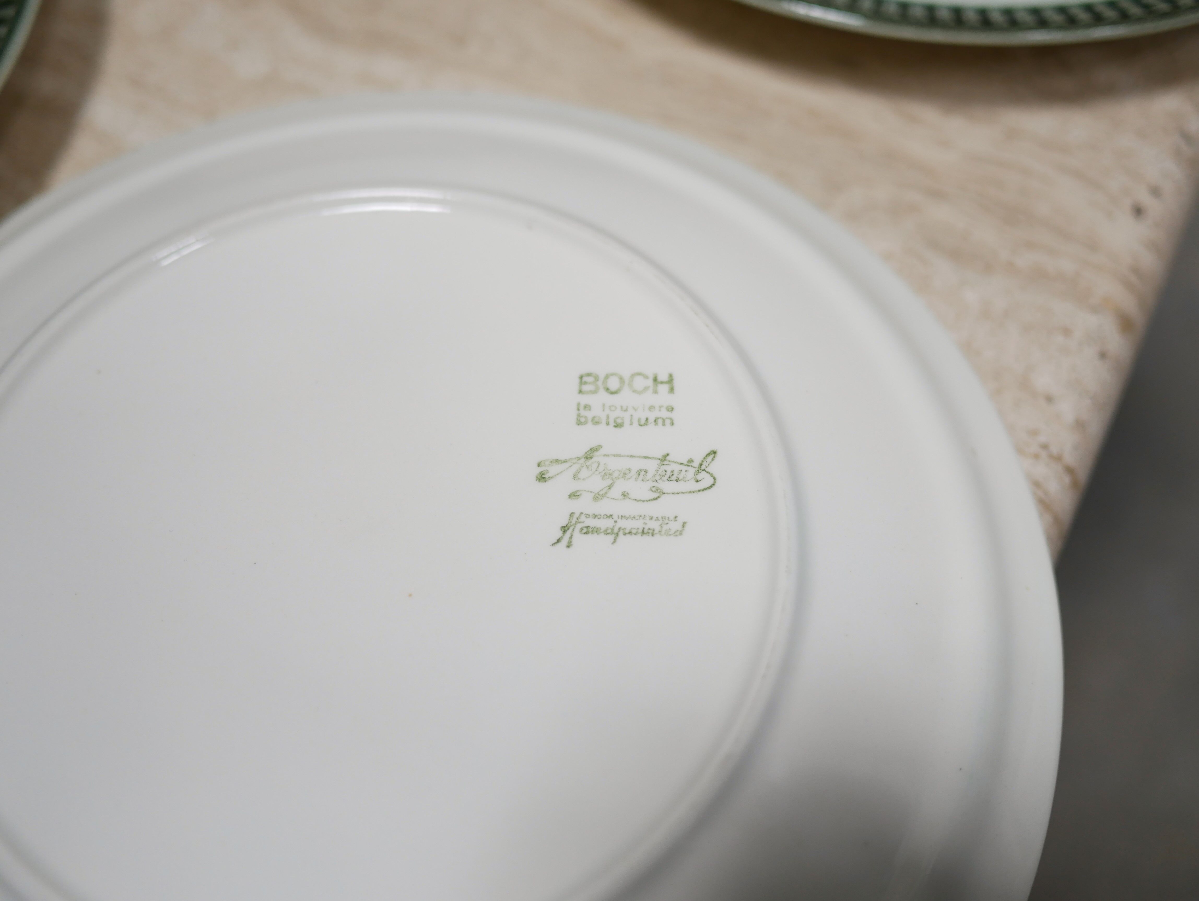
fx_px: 1386
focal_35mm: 40
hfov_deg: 46.8
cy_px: 450
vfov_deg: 36.0
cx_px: 600
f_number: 1.7
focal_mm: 20
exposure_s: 1/60
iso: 250
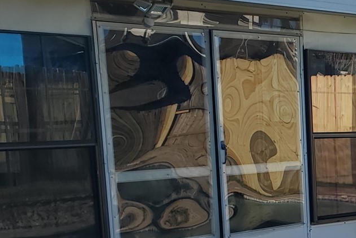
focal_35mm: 88
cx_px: 534
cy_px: 278
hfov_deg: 20.0
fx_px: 871
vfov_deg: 15.1
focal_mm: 4.3
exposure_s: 1/856
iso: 50
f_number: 2.4
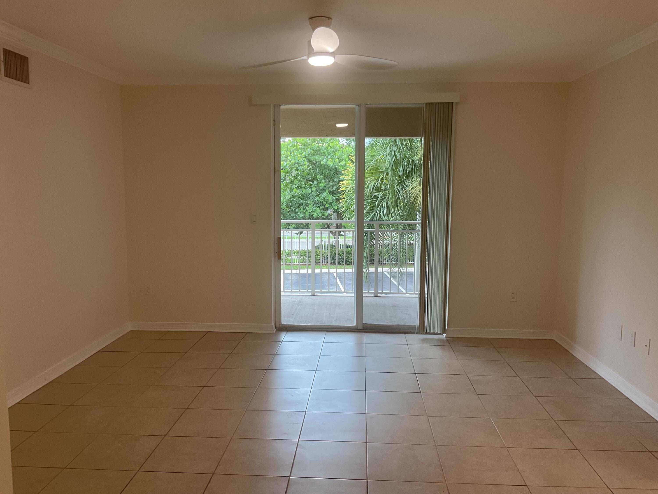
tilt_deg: -6.9
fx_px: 551
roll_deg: +0.4
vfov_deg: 48.2
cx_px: 329
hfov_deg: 61.7
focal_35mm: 29
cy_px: 247
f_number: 1.8
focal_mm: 3
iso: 50
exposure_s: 1/120
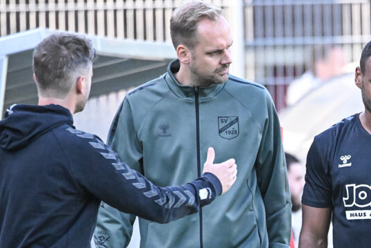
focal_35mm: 785
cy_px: 166
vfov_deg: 1.8
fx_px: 8092
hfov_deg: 2.6
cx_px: 217
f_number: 6.3
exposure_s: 1/1600
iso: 9000
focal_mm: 550
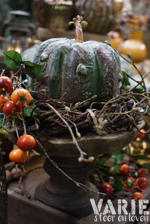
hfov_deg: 30.5
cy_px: 110
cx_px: 74
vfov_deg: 44.5
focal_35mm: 44
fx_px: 275
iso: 5000
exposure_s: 1/160
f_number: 4.5
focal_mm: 43
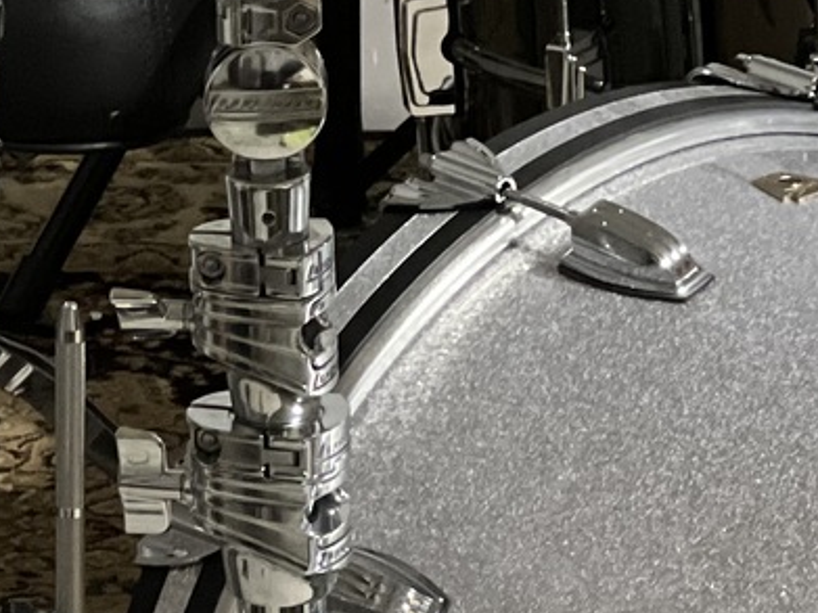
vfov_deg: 4.7
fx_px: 7441
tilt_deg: -22.2
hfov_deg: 6.3
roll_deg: +0.7
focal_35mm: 315
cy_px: 554
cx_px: 475
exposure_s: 1/24
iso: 400
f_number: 2.8
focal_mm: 9
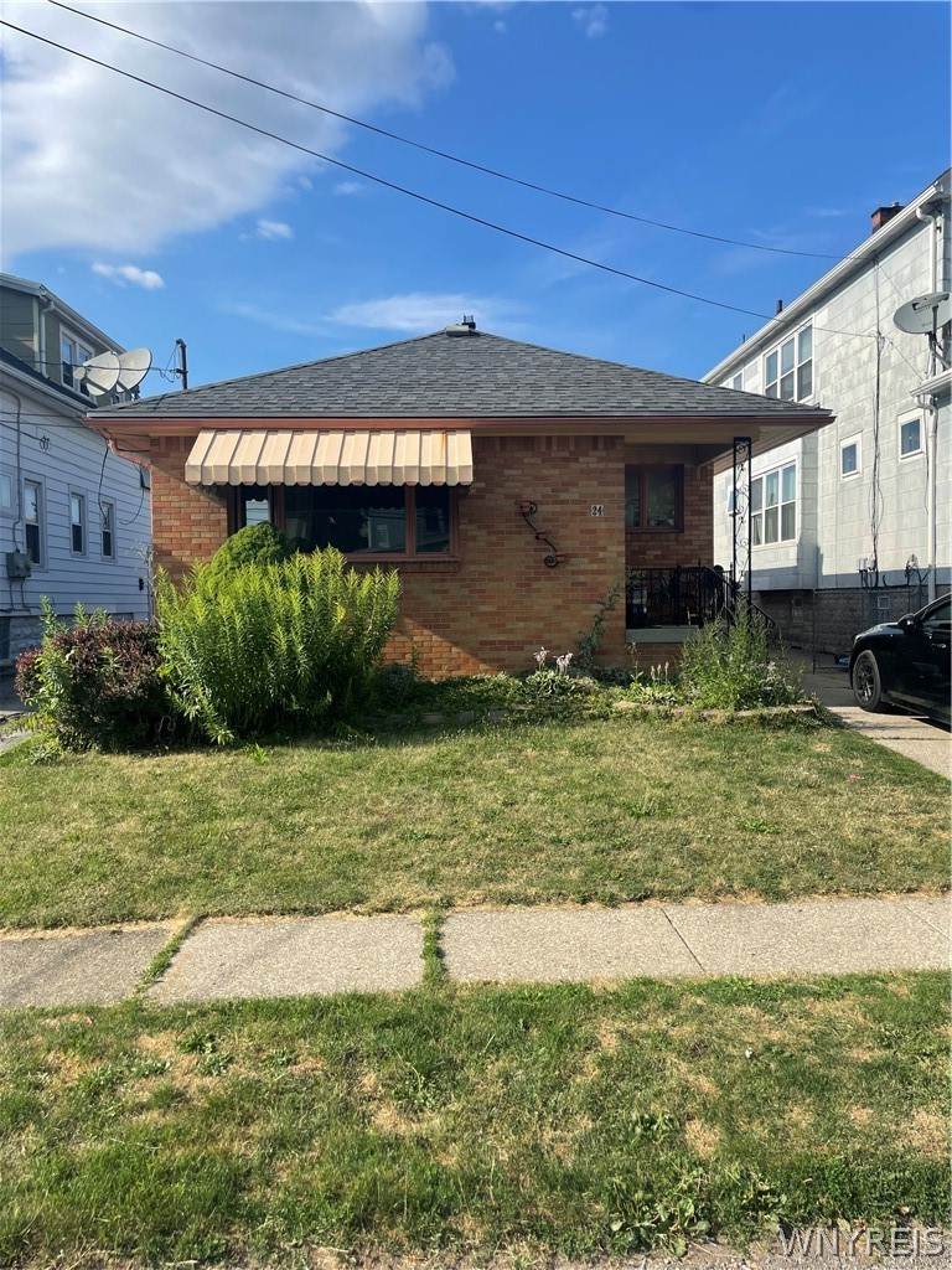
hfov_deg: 53.1
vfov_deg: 67.3
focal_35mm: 26
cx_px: 476
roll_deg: +0.7
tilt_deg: -1.3
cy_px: 635
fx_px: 953
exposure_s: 1/2747
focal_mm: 4.2
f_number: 1.6
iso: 32
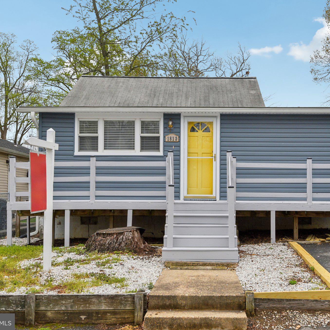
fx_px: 485
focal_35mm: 45
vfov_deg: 37.6
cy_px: 165
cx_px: 210
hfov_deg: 37.3
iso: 400
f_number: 8
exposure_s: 1/1250
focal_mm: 35
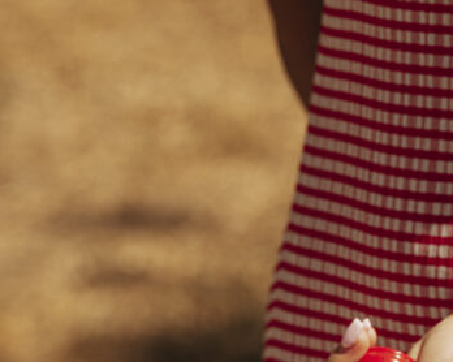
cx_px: 202
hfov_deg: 6.7
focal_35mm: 290
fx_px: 3886
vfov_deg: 5.3
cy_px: 603
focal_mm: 105
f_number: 5.6
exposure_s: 1/500
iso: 64
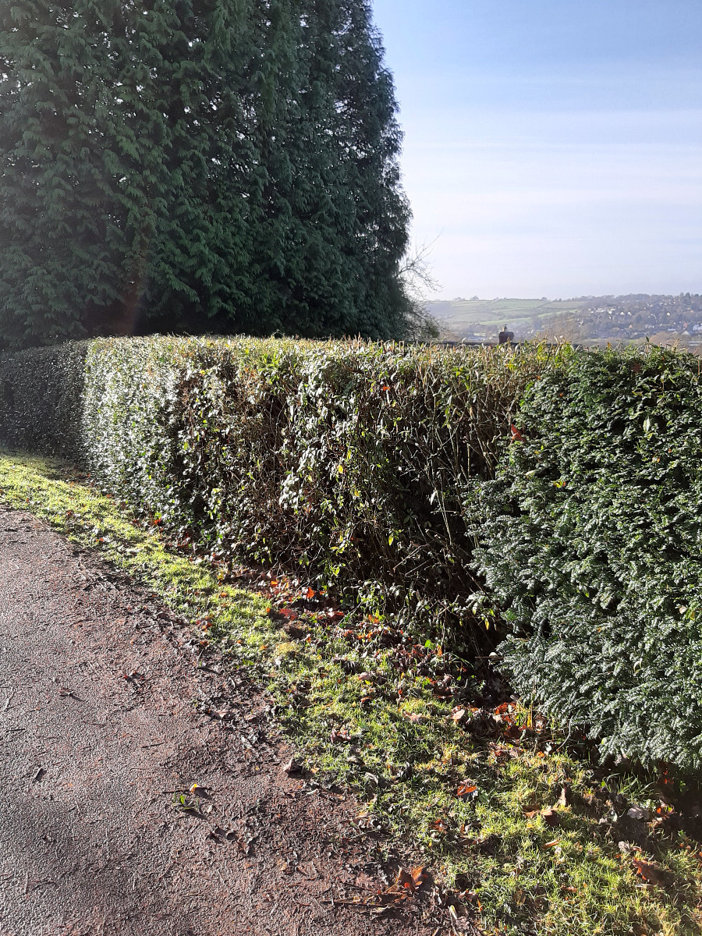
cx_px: 351
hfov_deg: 51.4
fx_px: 730
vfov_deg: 65.3
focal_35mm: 27
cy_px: 468
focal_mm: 3.93
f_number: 1.7
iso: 40
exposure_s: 1/742
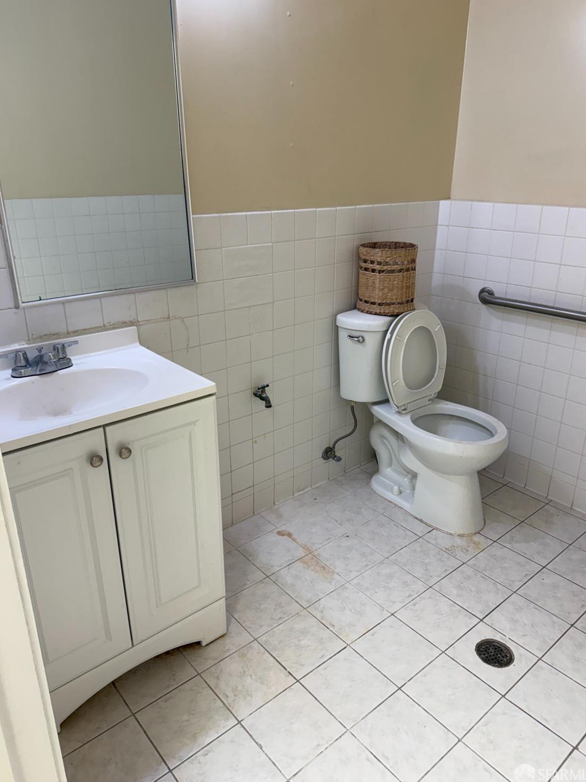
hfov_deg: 54.9
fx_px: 564
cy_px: 379
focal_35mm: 25
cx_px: 295
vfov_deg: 69.4
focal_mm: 6.76
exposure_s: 1/120
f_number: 1.78
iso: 125
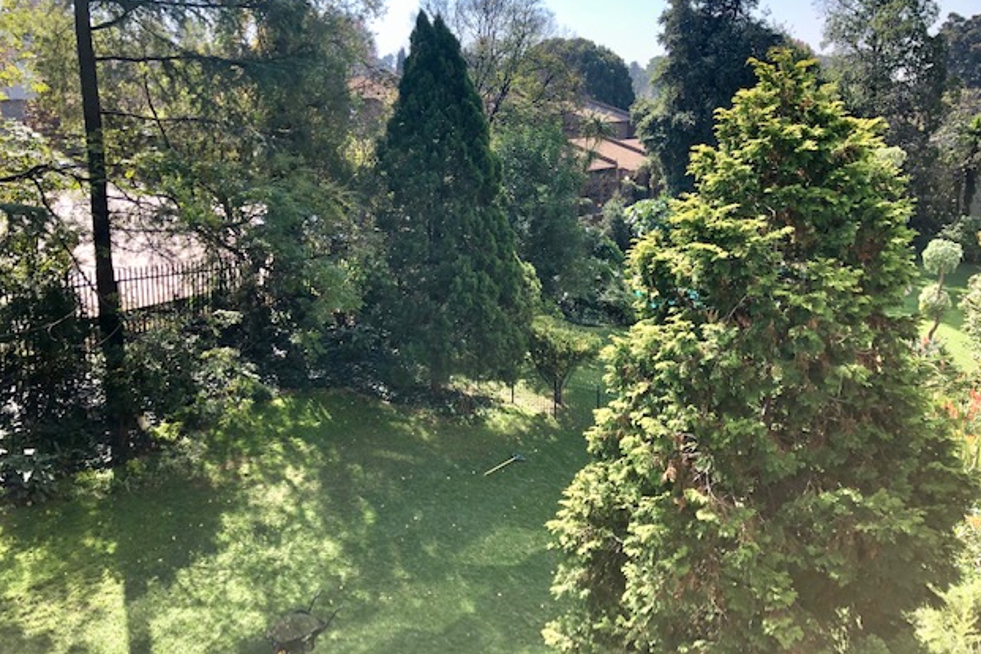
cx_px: 494
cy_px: 283
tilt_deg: -11.7
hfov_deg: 61.9
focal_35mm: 30
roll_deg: +0.6
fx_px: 817
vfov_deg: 43.5
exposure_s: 1/521
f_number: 1.8
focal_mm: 4
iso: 20
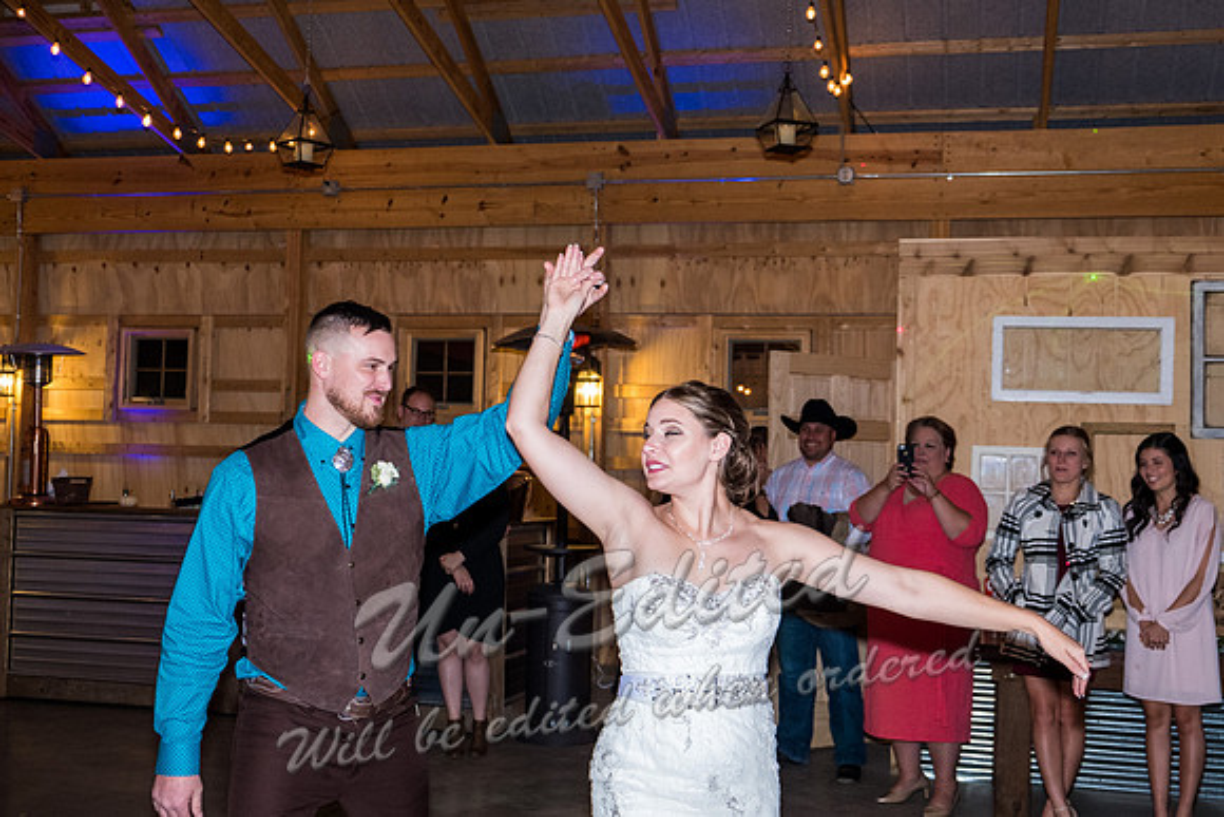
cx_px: 612
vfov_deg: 33.4
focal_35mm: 40
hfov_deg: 48.4
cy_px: 408
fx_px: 1360
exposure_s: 1/200
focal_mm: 26.5
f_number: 3.2
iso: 1600
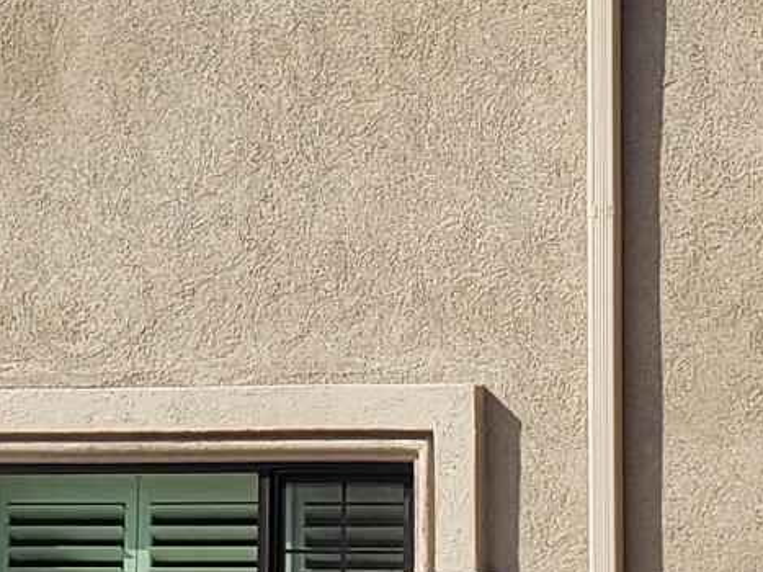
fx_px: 3680
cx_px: 266
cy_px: 78
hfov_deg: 11.8
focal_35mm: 167
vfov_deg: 8.9
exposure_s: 1/1182
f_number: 2.4
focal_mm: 4.3
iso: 50
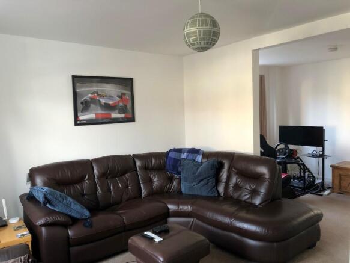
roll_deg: +1.7
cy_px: 132
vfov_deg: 49.7
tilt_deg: -3.8
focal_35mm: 28
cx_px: 175
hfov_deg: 63.5
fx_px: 283
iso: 40
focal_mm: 3.99
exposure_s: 1/15
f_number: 1.8
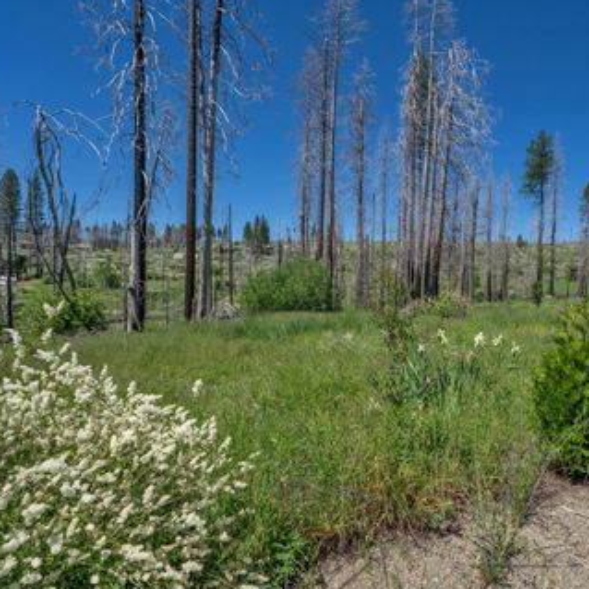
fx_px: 385
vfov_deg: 74.8
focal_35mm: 20
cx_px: 382
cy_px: 289
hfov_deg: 73.0
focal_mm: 15
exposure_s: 1/800
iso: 200
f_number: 6.3
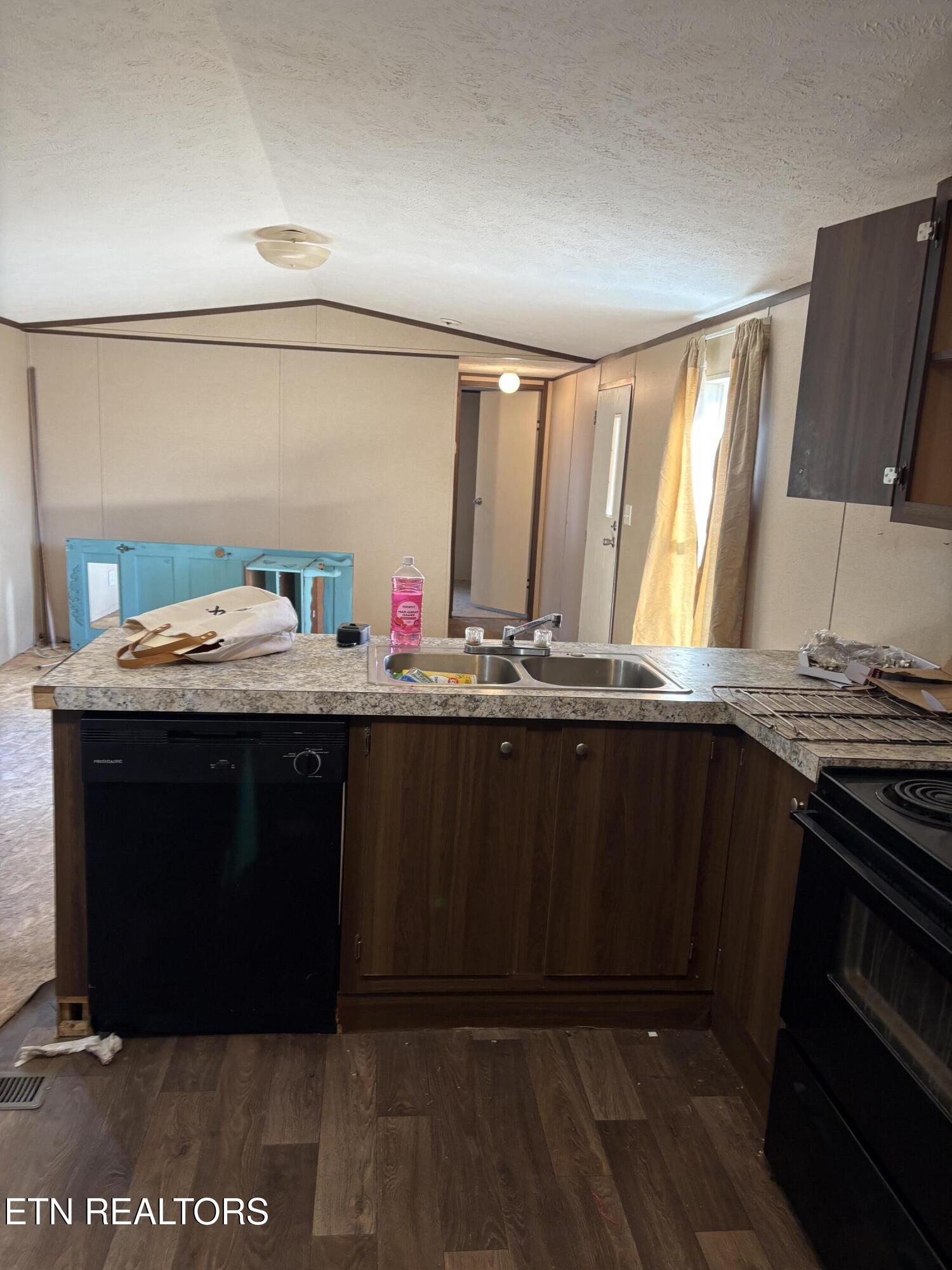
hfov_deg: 53.1
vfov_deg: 67.3
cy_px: 635
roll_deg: -2.7
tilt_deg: -10.5
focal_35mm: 26
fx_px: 953
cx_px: 476
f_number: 1.6
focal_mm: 5.96
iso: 100
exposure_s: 1/60
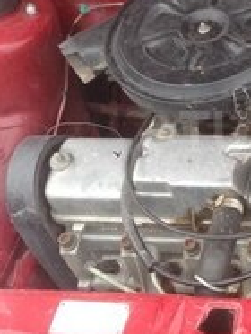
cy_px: 131
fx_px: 849
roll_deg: +2.7
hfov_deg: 16.0
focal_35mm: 88
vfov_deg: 22.2
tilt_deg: -37.0
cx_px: 317
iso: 80
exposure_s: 1/120
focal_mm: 4.12
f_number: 2.4
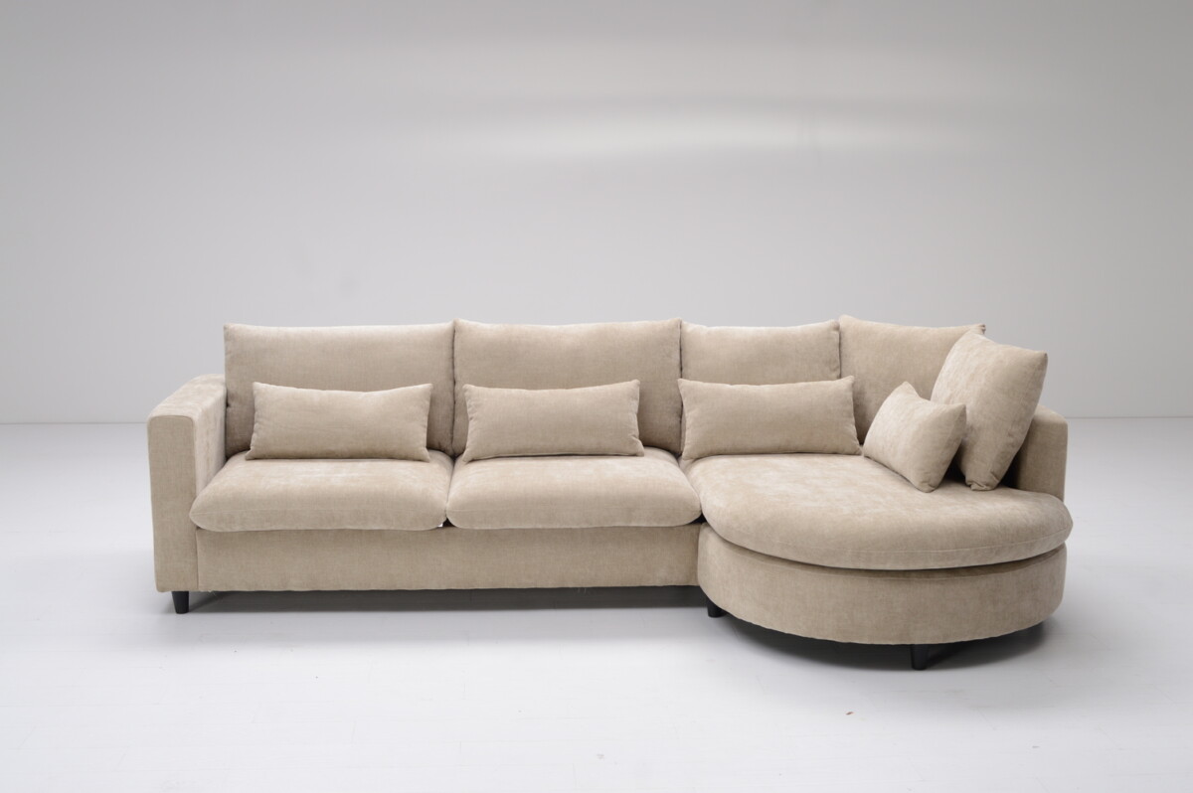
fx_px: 1391
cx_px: 596
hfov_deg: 46.4
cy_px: 396
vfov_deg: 31.8
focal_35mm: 42
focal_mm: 28
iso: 100
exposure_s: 1/125
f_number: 9
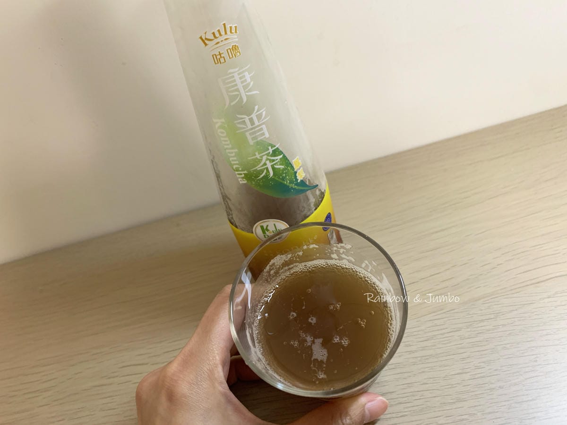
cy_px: 212
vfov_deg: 53.1
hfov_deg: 67.3
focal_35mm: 26
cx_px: 284
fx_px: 426
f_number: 1.8
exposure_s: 1/60
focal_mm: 4.25
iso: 160
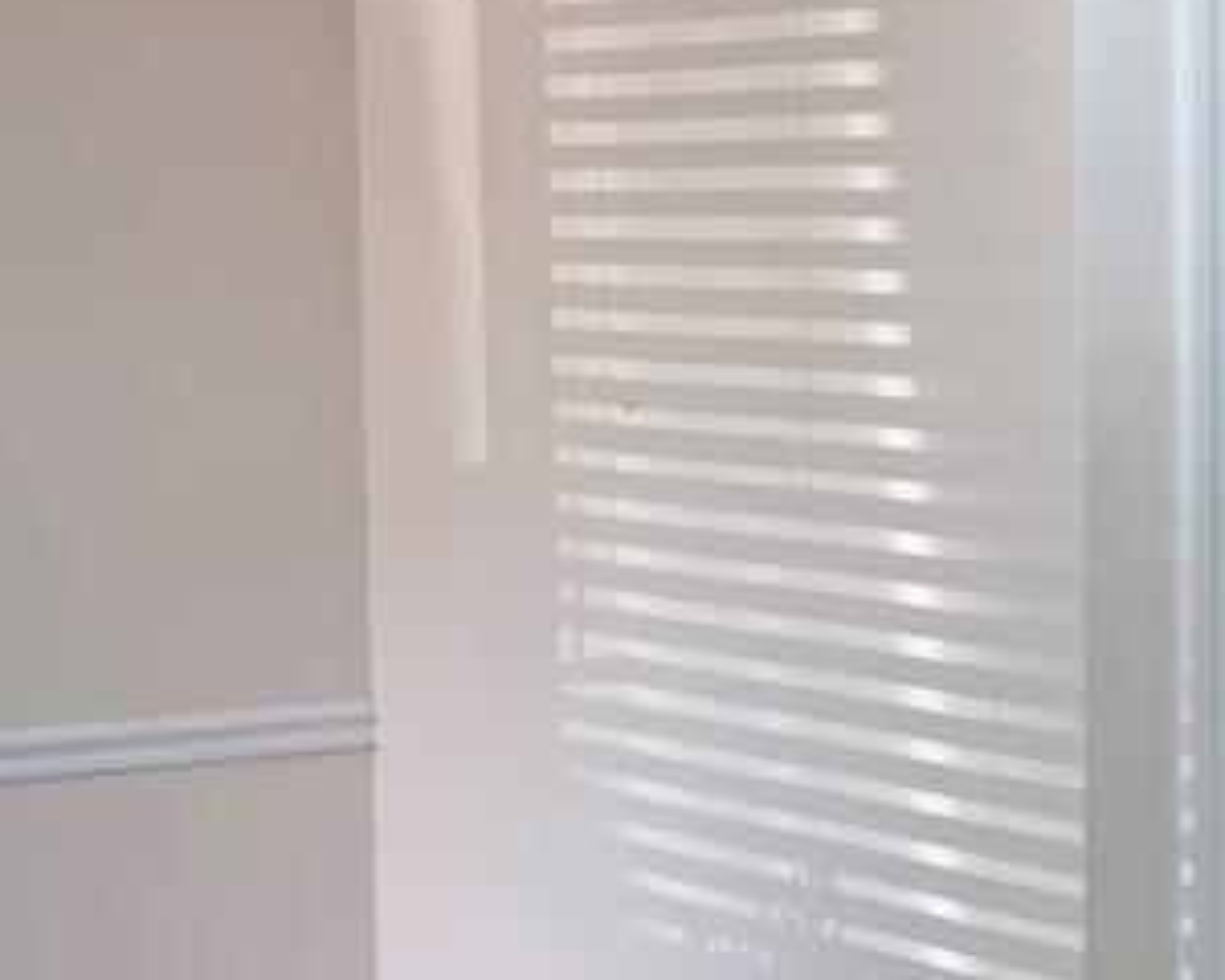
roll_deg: -0.7
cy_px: 559
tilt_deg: -3.2
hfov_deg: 19.5
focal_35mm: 80
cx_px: 2021
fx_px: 2900
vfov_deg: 19.2
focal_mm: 6.76
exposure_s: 1/120
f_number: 1.78
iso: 64
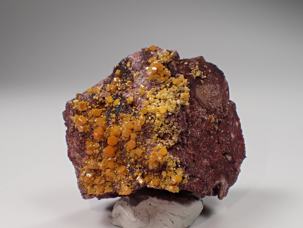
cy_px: 114
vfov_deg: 46.8
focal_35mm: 30
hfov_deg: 60.0
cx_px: 152
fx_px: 263
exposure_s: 1/200
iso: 100
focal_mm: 5.5
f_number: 3.2
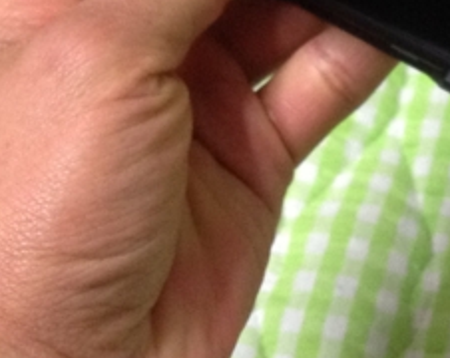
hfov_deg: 15.7
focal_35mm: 121
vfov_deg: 12.0
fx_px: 1609
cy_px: -227
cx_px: 432
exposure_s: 1/15
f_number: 2.4
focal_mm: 4.28
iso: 320
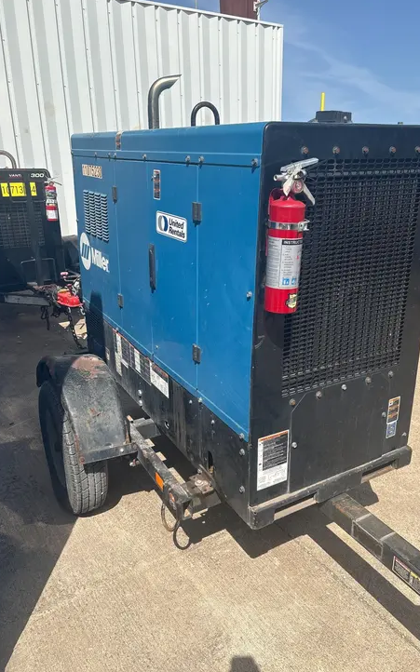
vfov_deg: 66.5
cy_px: 336
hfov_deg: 44.4
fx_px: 513
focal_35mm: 28
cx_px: 238
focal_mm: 5.96
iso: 50
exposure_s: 1/3937
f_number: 1.6
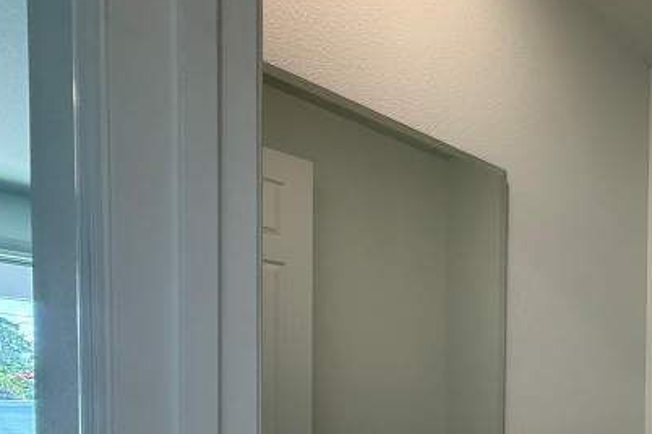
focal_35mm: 29
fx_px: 525
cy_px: 415
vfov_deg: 40.5
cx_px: 631
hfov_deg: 52.5
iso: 125
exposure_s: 1/120
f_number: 2.2
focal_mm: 2.22
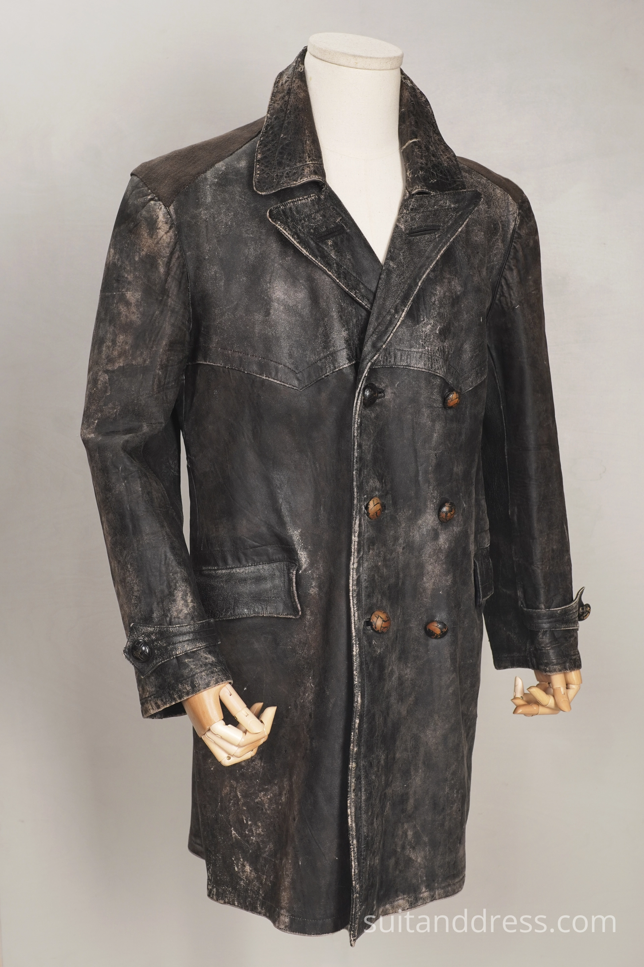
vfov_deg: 41.1
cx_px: 322
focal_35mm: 48
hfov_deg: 28.1
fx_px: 1288
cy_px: 484
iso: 320
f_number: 7.1
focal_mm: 32
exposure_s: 1/20
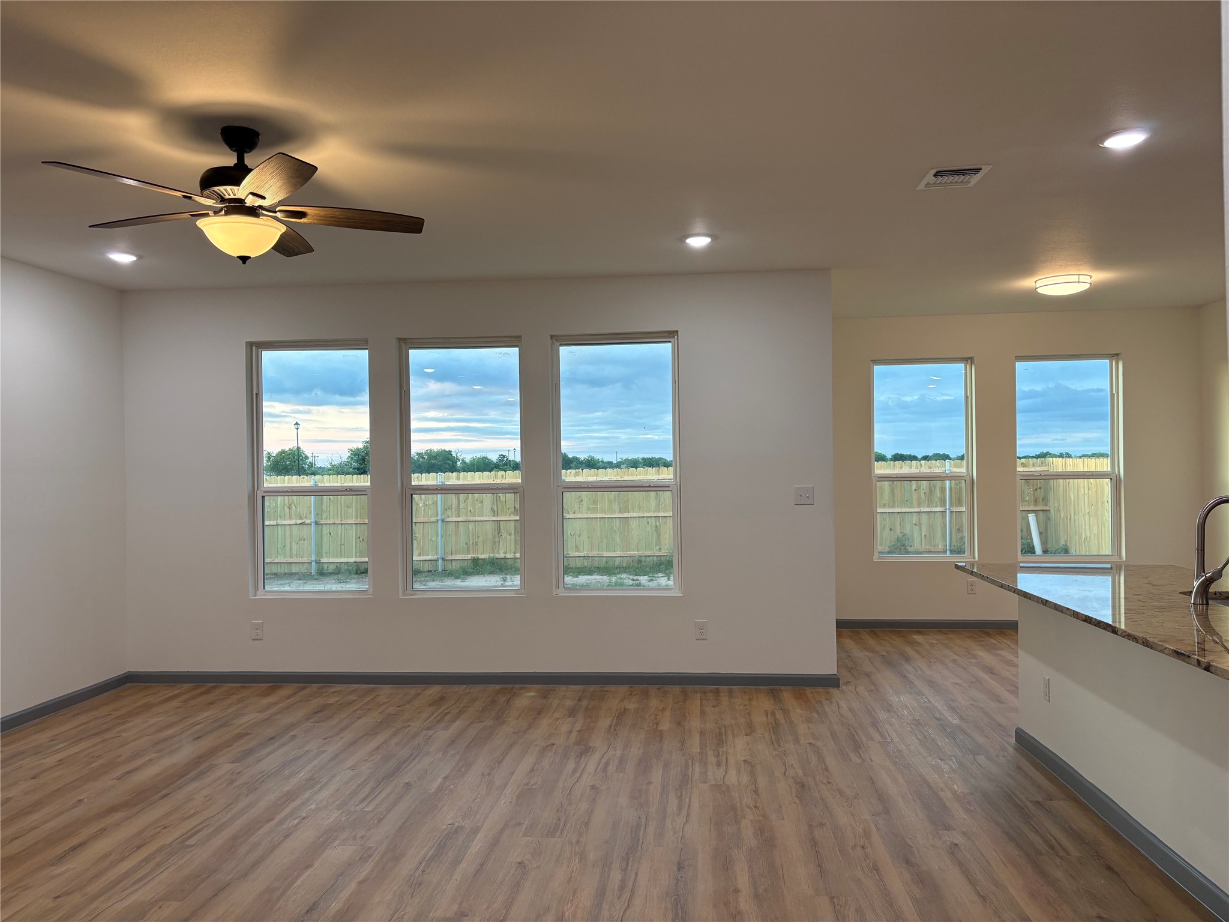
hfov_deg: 67.3
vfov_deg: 53.1
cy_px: 461
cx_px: 614
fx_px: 923
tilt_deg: -0.2
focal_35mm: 26
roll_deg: +1.0
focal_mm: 5.96
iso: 100
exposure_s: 1/120
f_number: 1.6
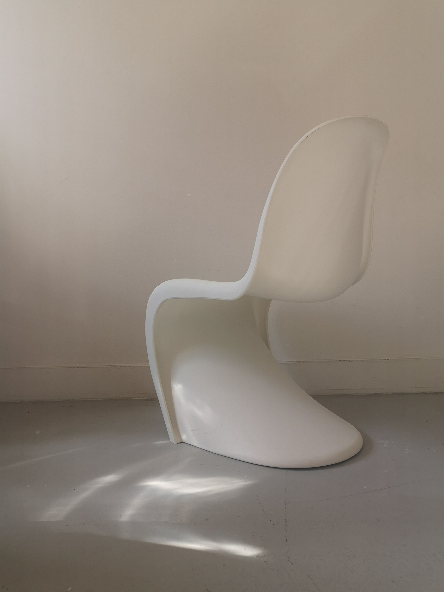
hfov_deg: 51.4
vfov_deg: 65.3
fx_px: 462
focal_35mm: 27
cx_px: 222
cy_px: 296
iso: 50
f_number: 1.8
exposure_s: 1/158
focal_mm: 3.95
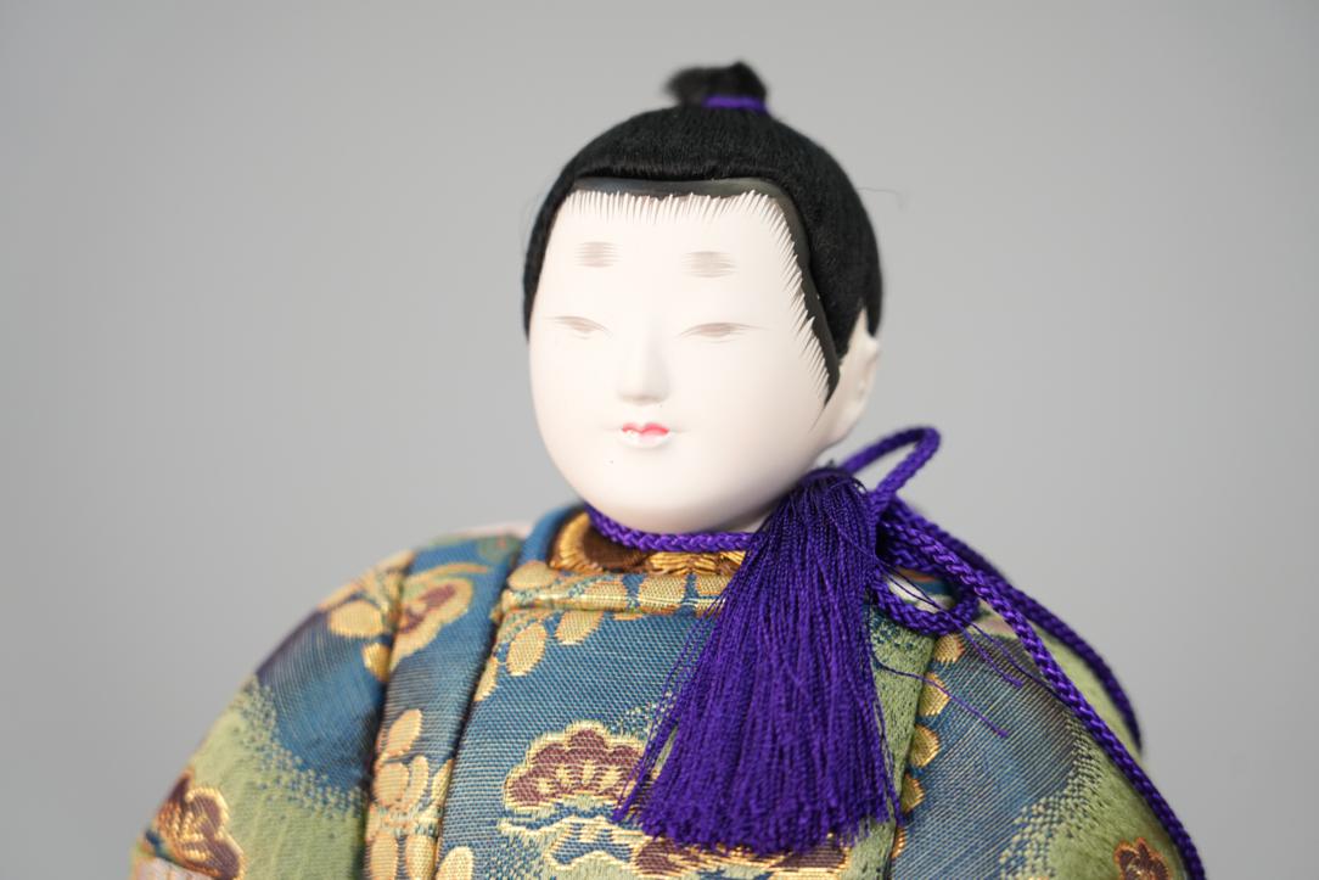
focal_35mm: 105
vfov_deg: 13.0
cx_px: 660
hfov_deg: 19.5
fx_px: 3847
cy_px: 440
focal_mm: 105
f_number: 4
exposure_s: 1/200
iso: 2000
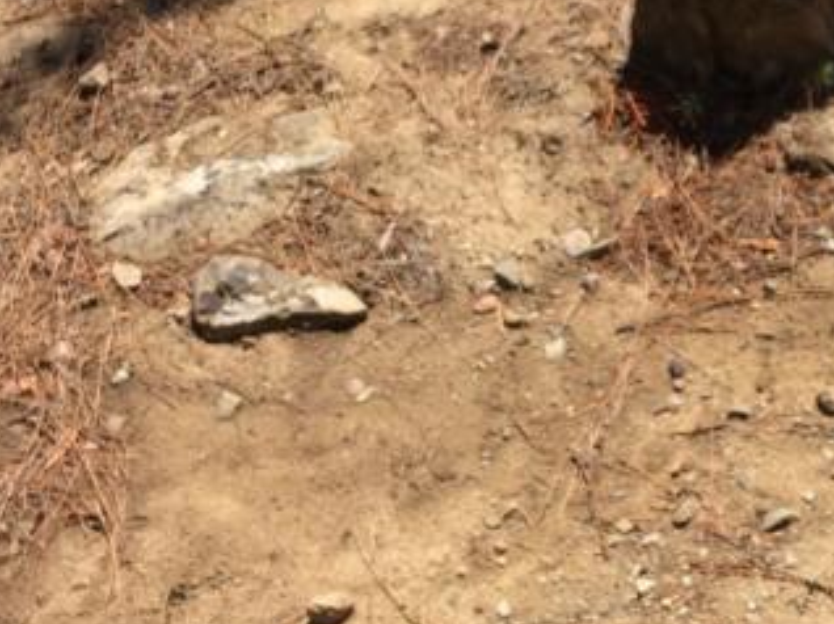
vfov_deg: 17.5
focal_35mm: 84
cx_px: 842
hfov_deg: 22.4
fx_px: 2022
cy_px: 354
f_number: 2.2
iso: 32
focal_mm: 4.15
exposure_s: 1/2053
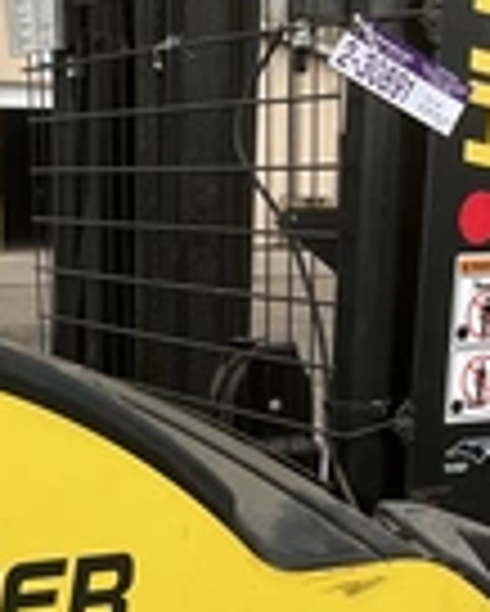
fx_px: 1503
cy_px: 598
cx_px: 99
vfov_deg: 22.2
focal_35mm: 83
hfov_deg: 18.4
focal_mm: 3
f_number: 1.8
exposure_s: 1/978
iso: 25
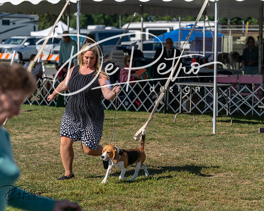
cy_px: 106
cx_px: 132
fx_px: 994
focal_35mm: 127
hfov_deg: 15.1
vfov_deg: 12.1
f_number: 4.5
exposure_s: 1/1250
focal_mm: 113
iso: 125
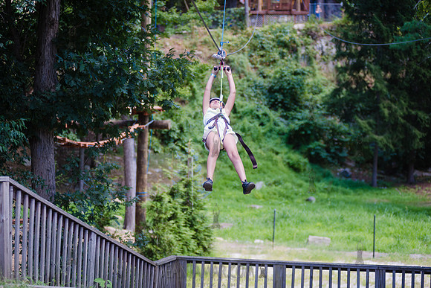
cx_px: 216
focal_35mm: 80
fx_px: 958
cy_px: 144
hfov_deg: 25.4
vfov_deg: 17.1
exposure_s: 1/400
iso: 200
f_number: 2.8
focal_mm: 80
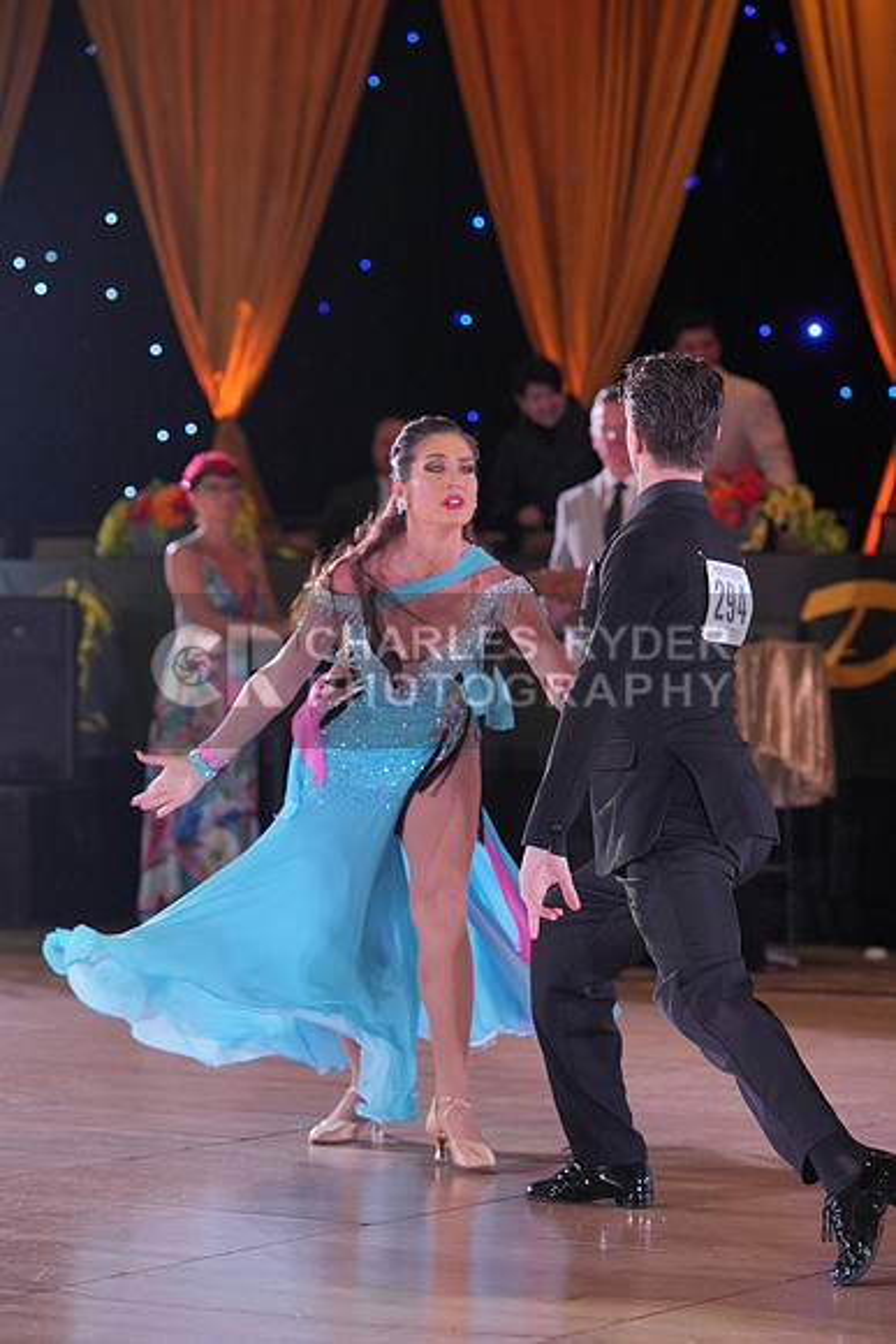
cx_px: 448
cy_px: 672
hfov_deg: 11.2
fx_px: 4589
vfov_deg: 16.6
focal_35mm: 123
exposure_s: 1/500
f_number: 4
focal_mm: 123
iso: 2500
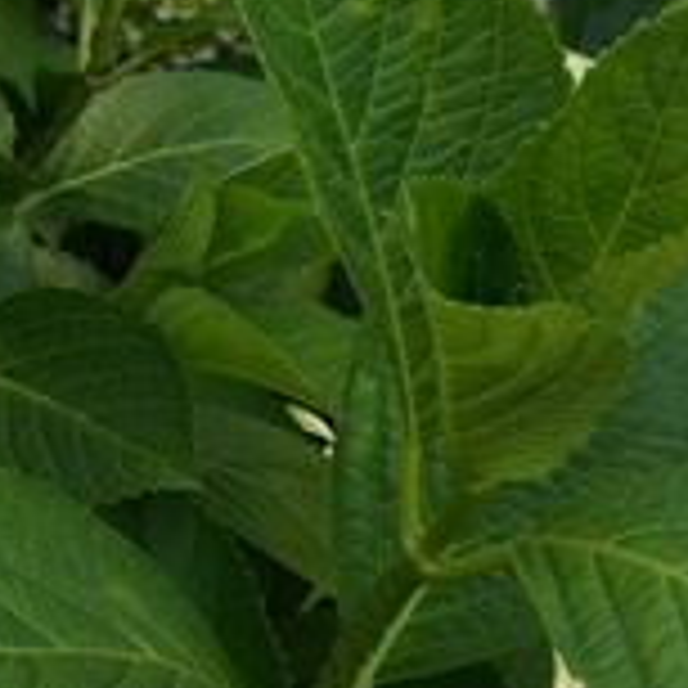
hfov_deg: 13.2
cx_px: -508
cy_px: -110
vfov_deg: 14.1
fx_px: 2698
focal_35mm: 120
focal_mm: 24
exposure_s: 1/80
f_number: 6.3
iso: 100
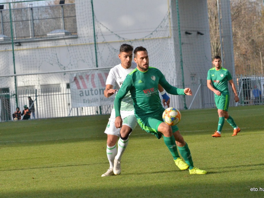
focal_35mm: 254
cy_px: 99
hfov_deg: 7.8
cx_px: 122
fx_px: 1934
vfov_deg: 5.9
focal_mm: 155
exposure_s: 1/6400
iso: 3200
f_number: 10
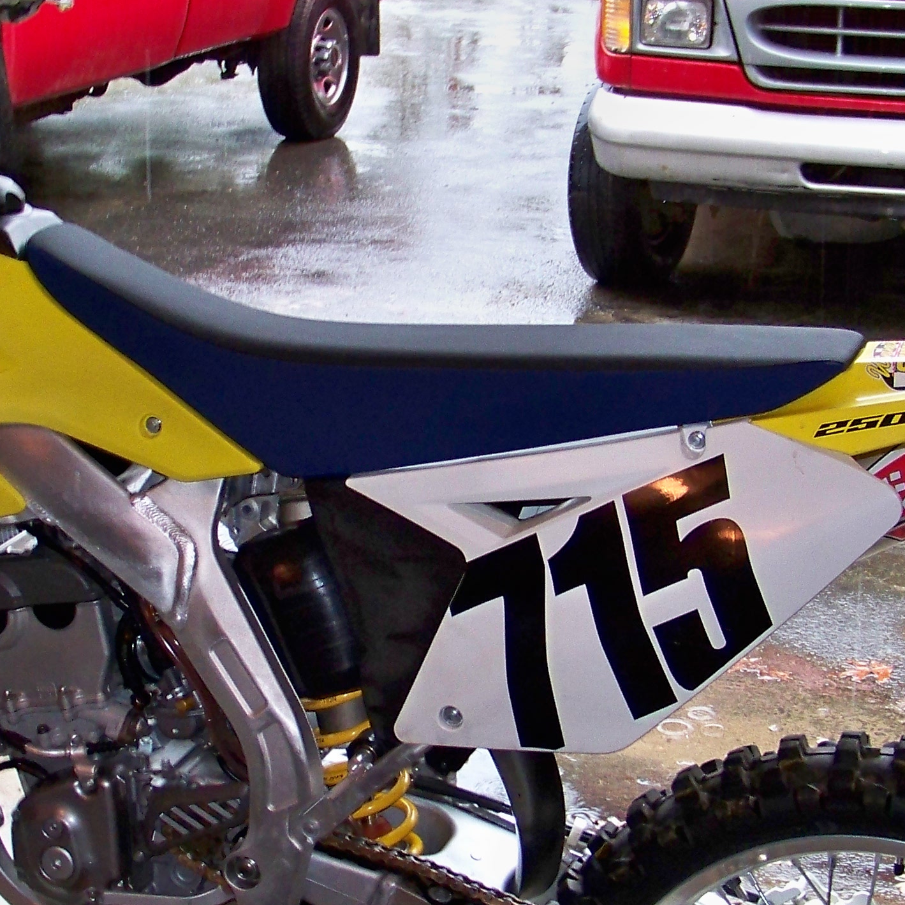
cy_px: 514
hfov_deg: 23.0
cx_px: 352
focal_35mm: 75
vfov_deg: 23.0
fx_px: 2218
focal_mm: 5.85
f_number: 2.8
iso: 200
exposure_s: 1/30
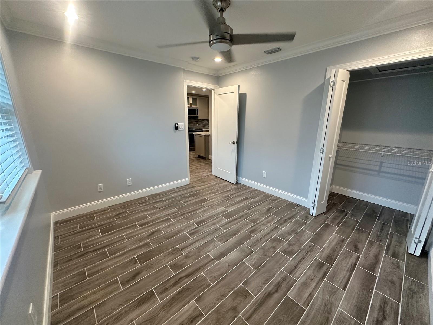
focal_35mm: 14
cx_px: 216
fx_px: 175
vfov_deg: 85.7
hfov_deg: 102.1
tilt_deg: -13.4
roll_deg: -0.6
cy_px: 162
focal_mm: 2.22
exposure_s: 1/120
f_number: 2.2
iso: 250
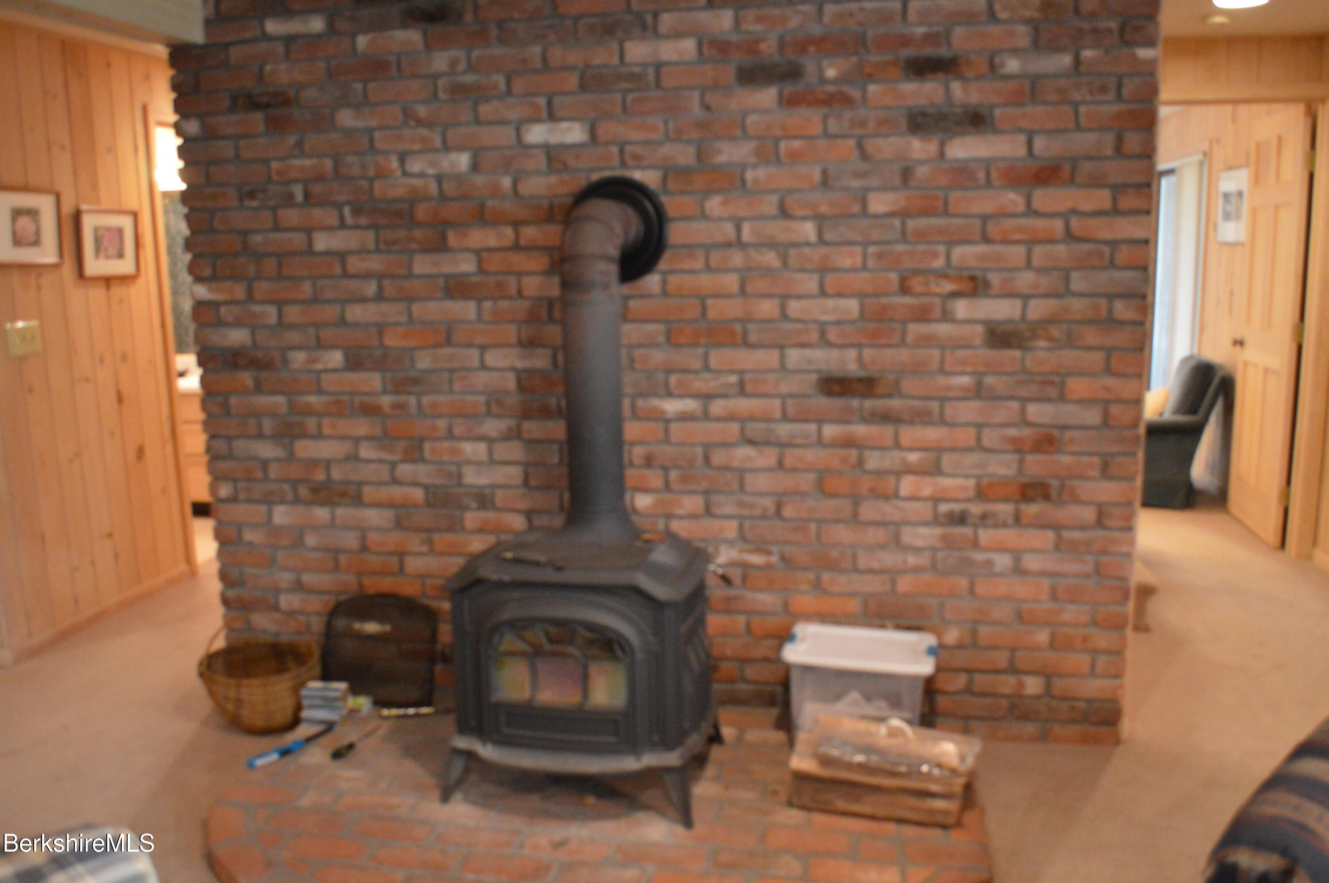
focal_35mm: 27
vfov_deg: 47.8
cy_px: 442
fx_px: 996
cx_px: 664
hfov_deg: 67.4
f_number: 3.5
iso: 2800
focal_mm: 18
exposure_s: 1/60
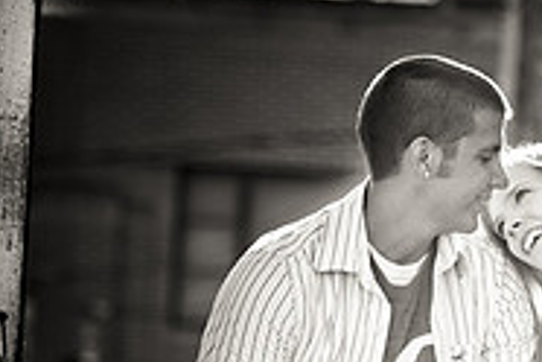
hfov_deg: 3.0
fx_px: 10230
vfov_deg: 2.0
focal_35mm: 680
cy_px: 505
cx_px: 778
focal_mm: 145
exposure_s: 1/180
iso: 200
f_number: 4
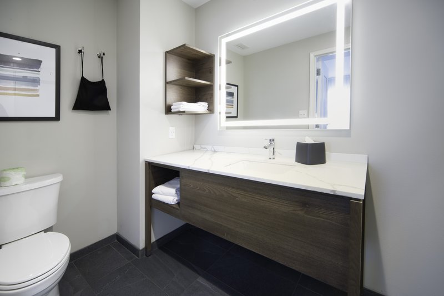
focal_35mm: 15
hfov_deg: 100.4
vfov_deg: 77.3
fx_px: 185
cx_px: 222
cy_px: 148
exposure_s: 1.3
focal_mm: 15
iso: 100
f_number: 14
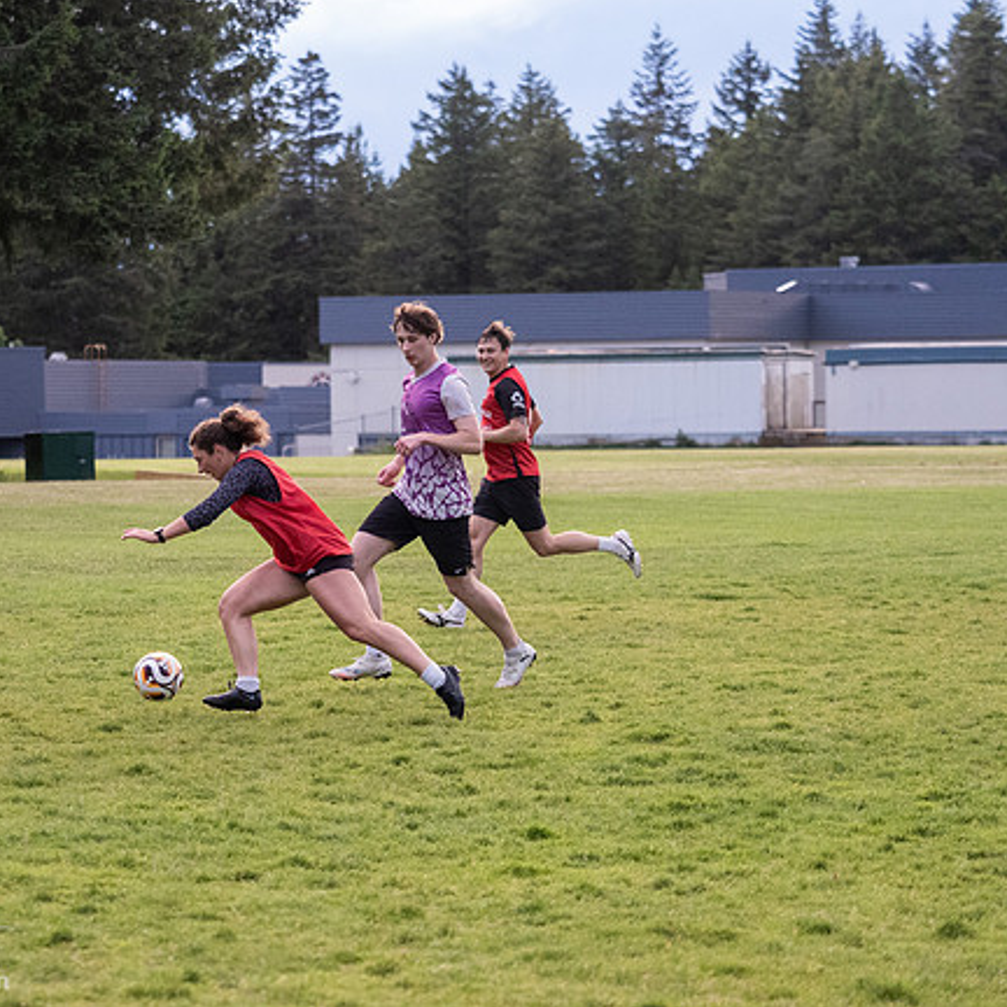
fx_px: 5003
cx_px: 368
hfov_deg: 11.5
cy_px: 502
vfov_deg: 11.5
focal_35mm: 152
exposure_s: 1/1000
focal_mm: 64
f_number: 2.8
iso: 2000
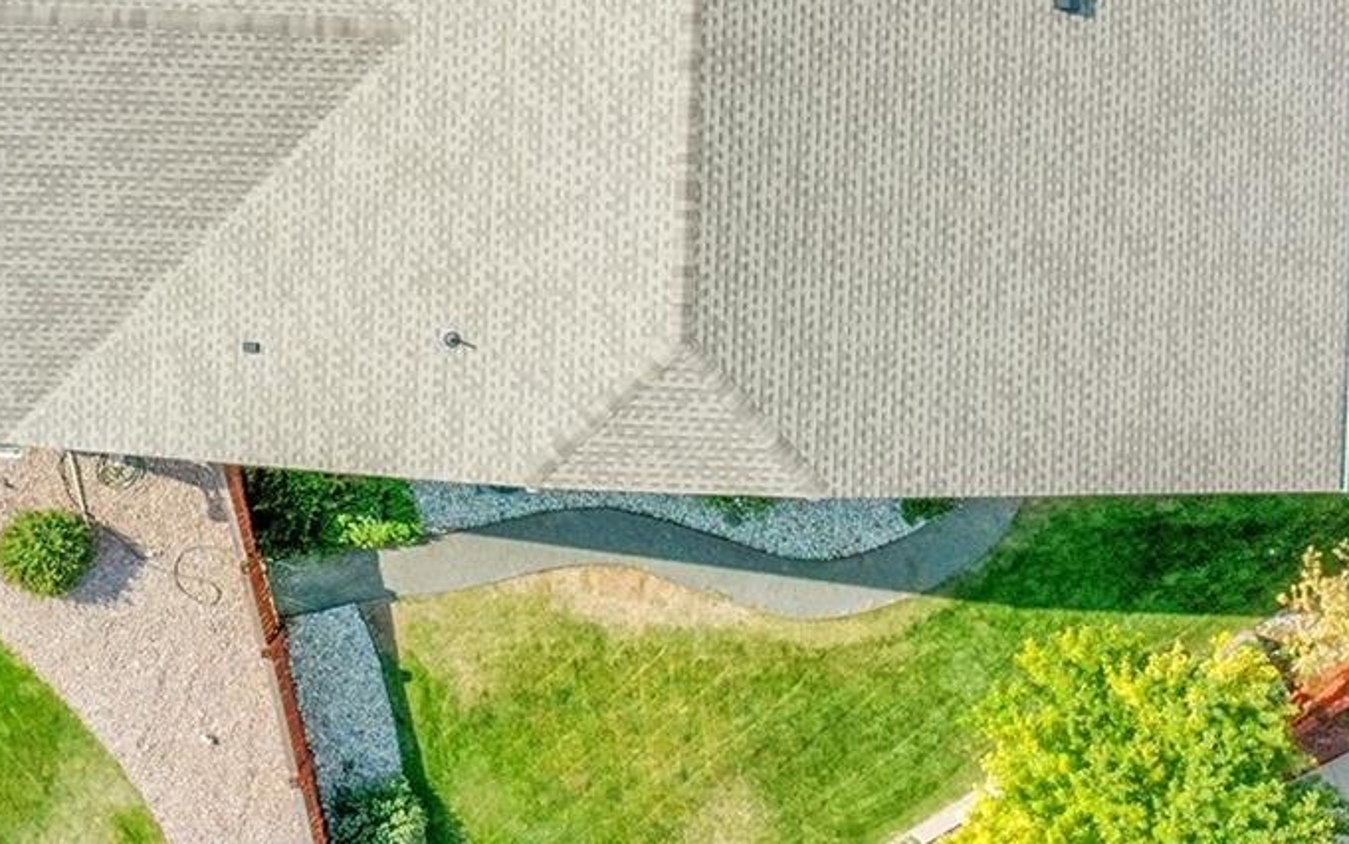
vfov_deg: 19.3
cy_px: 222
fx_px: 2464
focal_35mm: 67
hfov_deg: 30.6
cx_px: 574
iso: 800
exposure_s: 1/1250
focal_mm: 10.26
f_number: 8
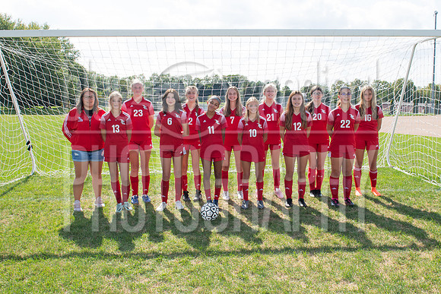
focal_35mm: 33
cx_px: 244
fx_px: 408
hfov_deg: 56.7
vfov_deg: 39.7
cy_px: 148
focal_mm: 24
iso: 250
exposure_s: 1/250
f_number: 9
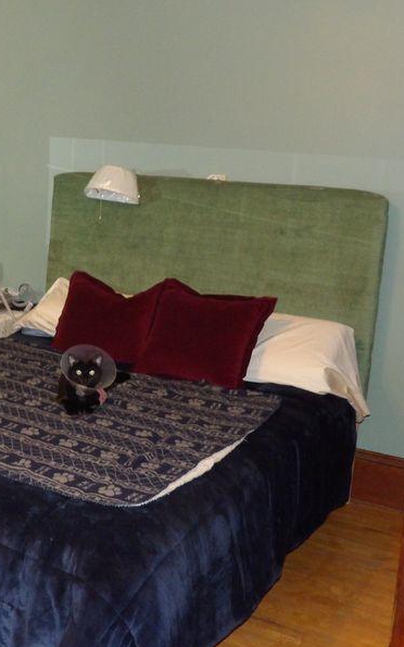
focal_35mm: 47
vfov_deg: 42.6
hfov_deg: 26.7
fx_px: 828
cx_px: 60
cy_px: 325
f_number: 3.6
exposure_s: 1/20
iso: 700
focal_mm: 5.9
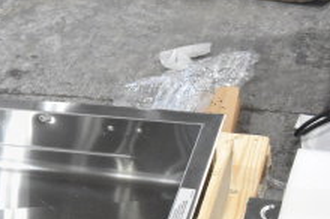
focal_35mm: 75
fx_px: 686
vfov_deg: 17.7
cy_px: 218
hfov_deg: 23.8
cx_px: -100
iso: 6400
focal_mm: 18
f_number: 9
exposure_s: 1/320
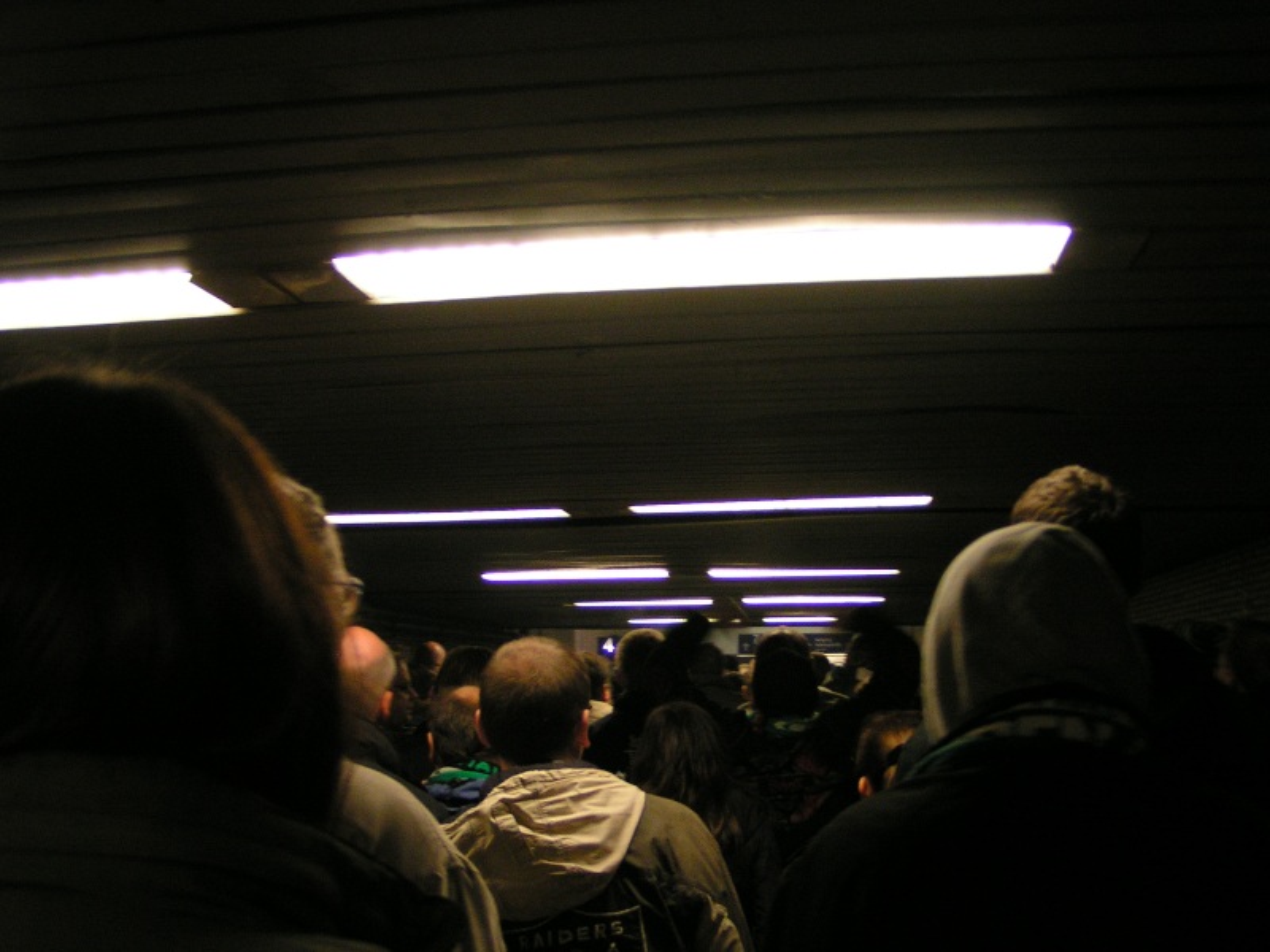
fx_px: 1394
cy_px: 476
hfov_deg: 49.0
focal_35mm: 38
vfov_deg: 37.7
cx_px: 635
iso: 200
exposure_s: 1/30
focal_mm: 5.8
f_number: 2.8
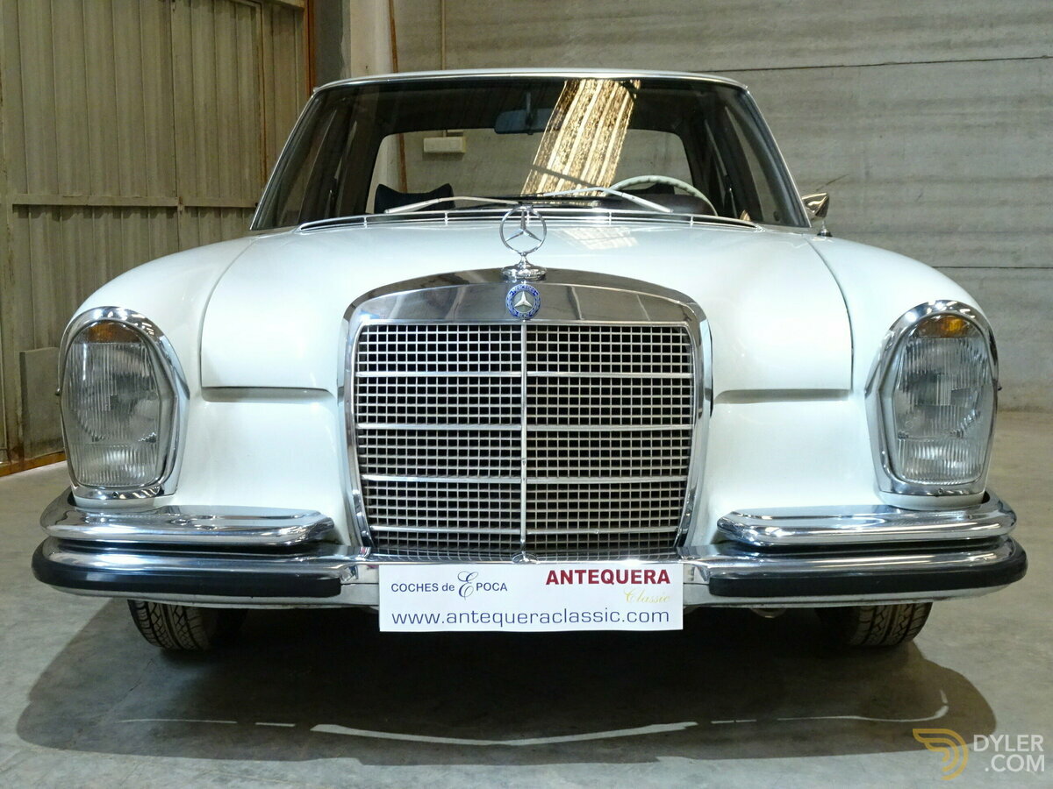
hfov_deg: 42.9
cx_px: 526
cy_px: 394
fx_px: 1338
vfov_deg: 32.9
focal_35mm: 44
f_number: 4.5
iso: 800
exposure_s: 1/15
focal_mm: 7.58
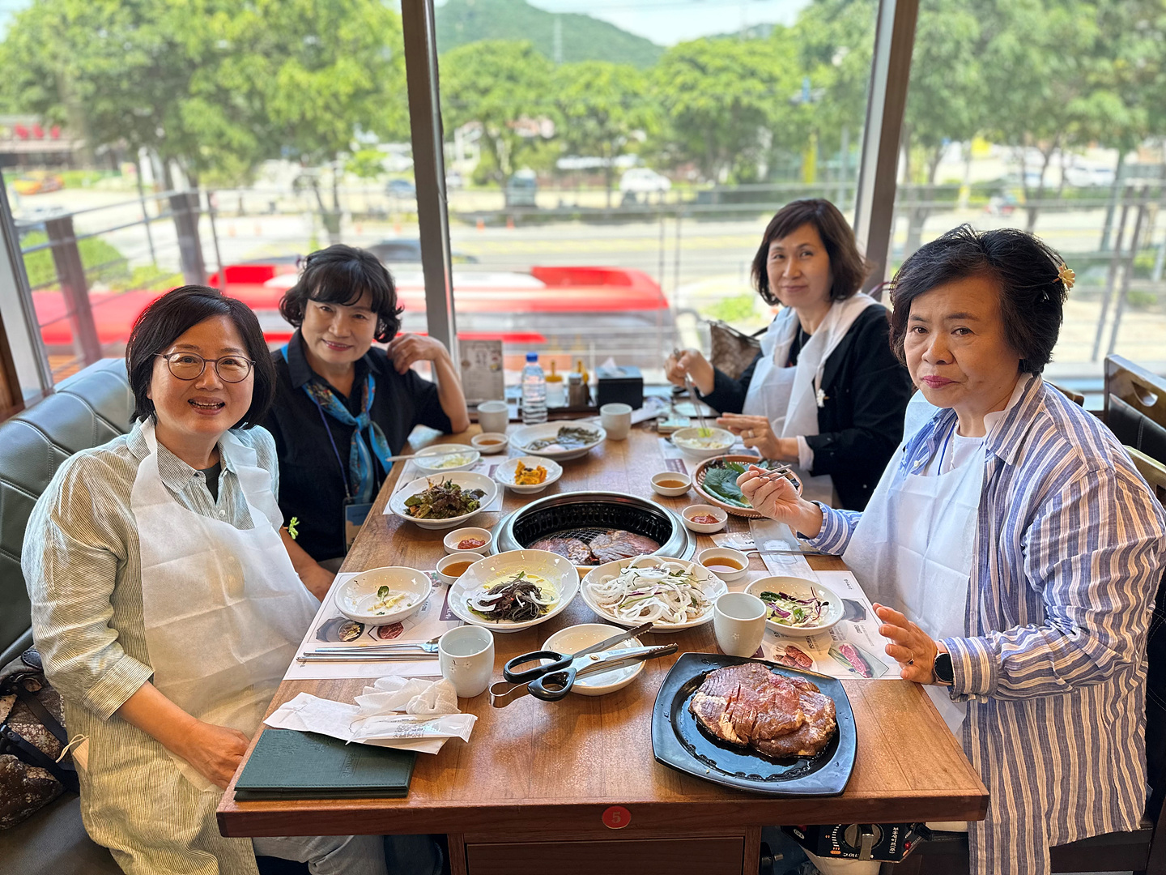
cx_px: 583
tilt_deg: -22.1
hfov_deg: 71.6
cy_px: 438
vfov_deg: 56.8
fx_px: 808
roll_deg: +0.1
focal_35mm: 24
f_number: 1.78
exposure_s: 1/169
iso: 80
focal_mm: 6.86
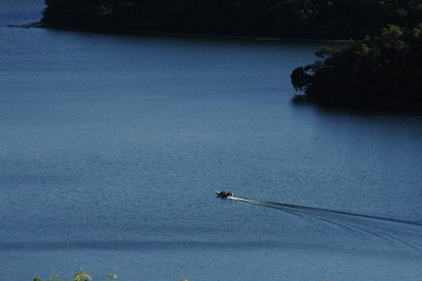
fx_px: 3130
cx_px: 240
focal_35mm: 267
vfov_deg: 5.1
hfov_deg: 7.7
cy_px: 117
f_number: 18
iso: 400
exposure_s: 1/200
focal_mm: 220
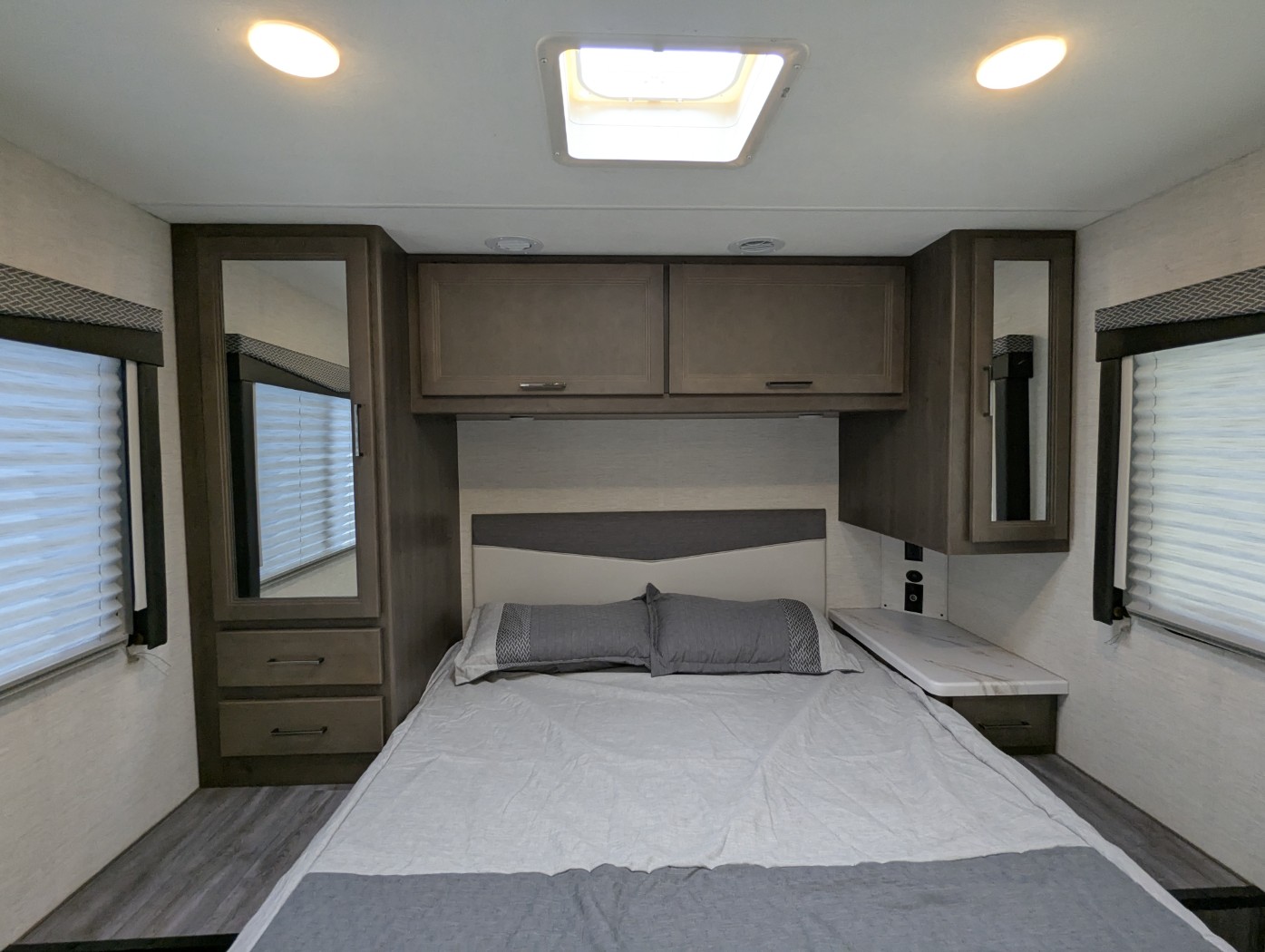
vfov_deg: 78.2
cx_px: 632
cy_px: 476
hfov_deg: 94.4
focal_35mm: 16
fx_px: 585
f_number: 2.2
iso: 199
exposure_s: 1/205
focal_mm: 2.35
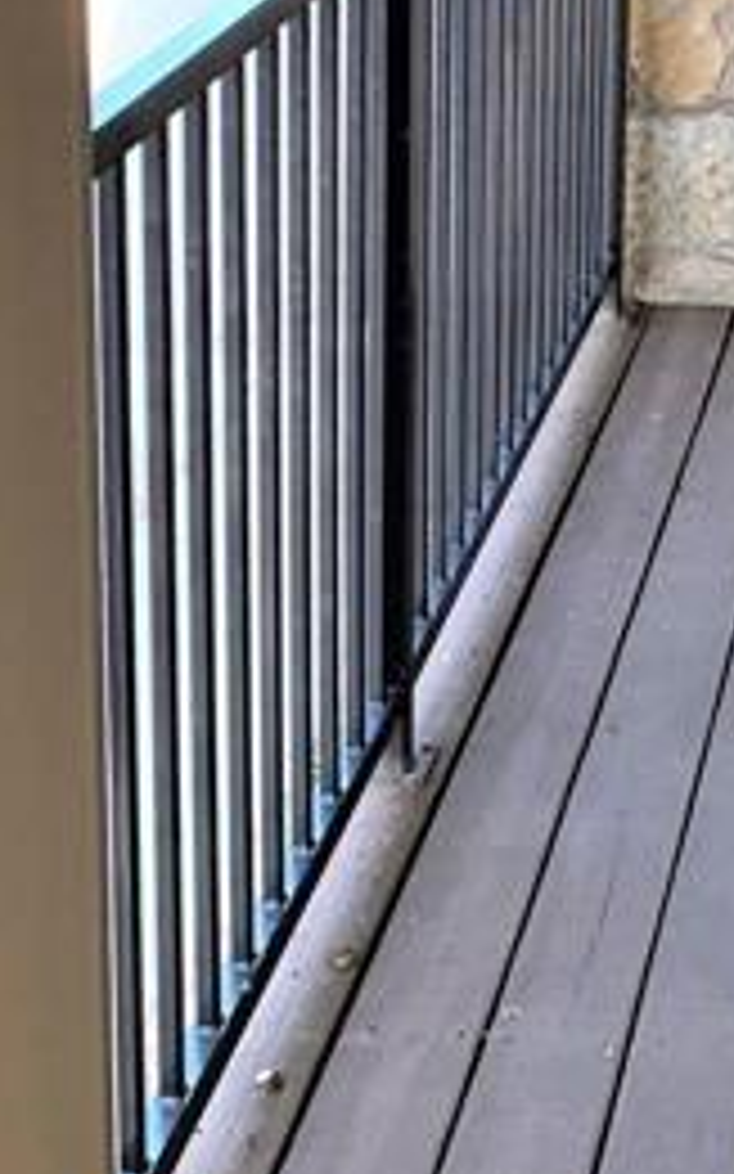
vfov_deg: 24.2
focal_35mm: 81
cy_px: -54
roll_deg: -2.9
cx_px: 1000
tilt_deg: -12.4
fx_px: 2594
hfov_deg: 15.2
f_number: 1.8
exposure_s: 1/60
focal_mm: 4.25
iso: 64
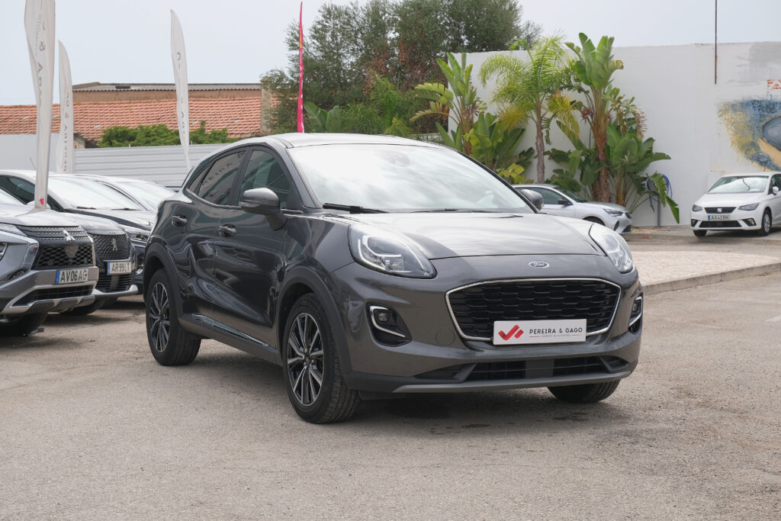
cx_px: 390
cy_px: 260
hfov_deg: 32.9
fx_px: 1323
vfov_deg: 22.3
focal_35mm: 61
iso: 160
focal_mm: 40.8
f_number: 7.1
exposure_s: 1/250
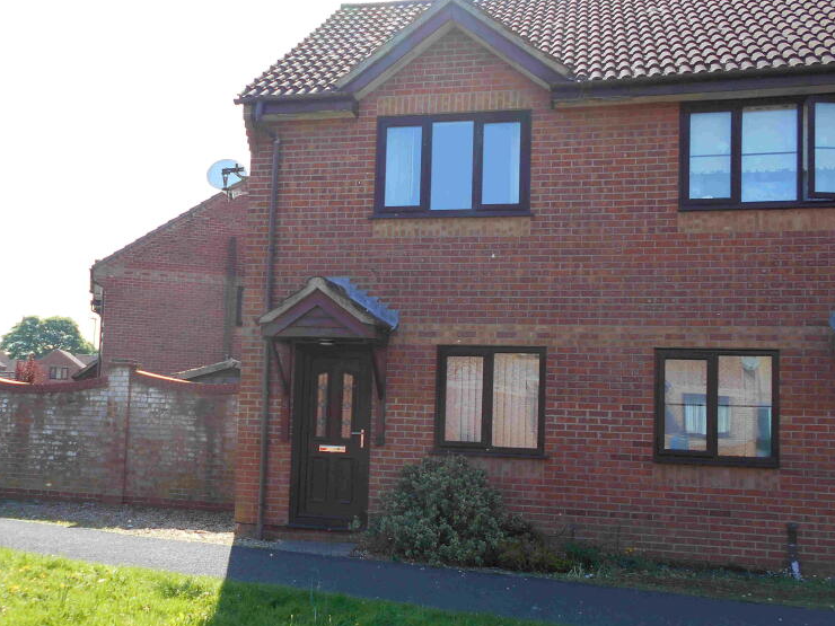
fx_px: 868
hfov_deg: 51.1
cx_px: 350
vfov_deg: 39.6
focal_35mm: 36
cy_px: 344
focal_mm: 4.6
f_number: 3.2
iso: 80
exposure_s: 1/320
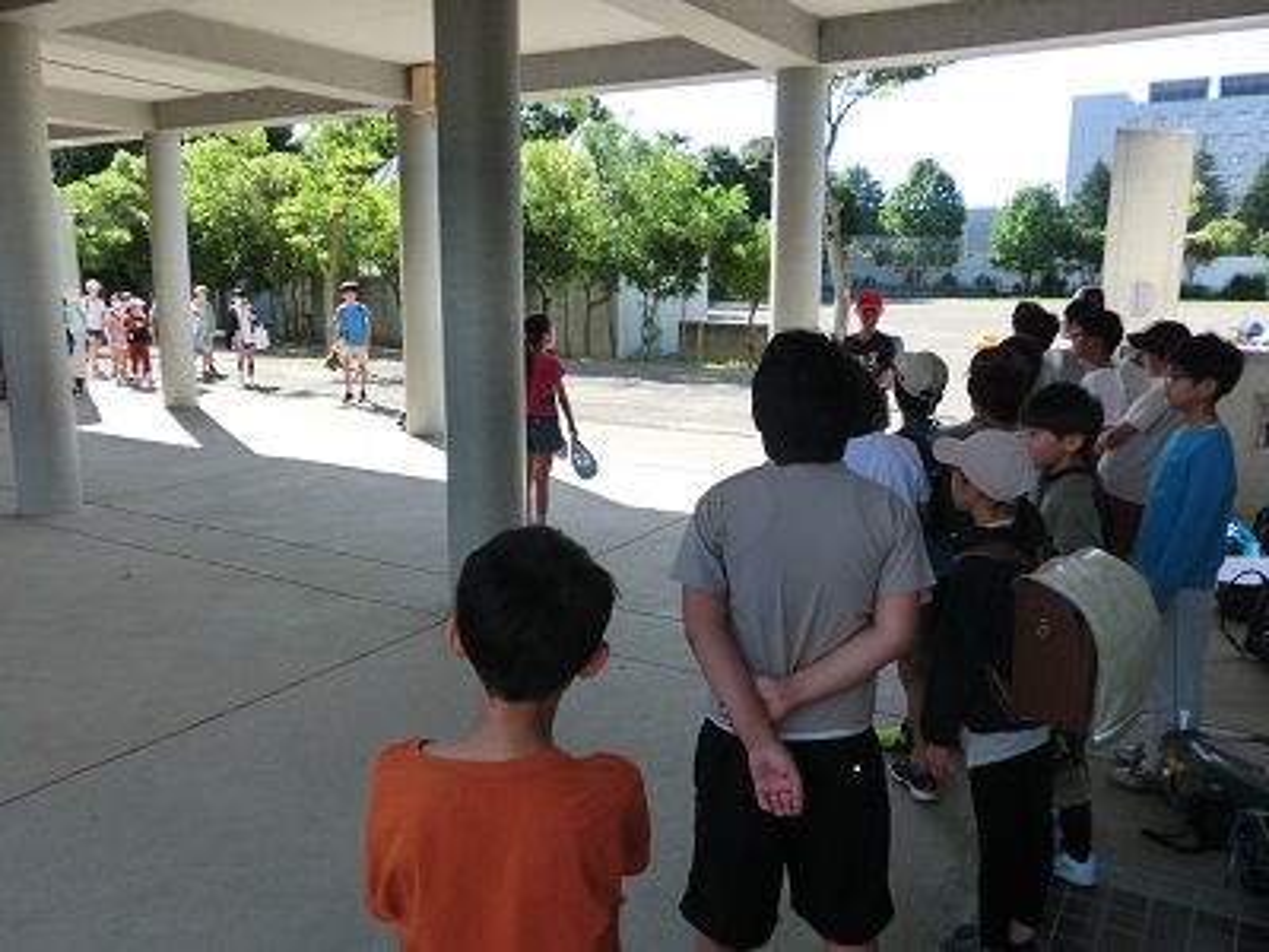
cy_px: 476
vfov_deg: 49.7
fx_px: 1026
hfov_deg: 63.4
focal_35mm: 28
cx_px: 634
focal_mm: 5
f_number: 3
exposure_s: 1/500
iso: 100
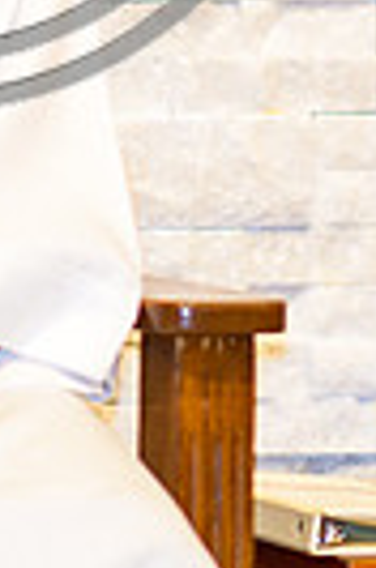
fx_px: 11653
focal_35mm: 740
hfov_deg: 1.8
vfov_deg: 2.8
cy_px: -270
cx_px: -99
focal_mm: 105
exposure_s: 1/100
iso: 100
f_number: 1.4
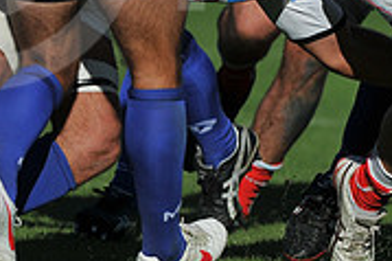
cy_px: -65
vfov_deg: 0.9
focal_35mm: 1458
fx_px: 15861
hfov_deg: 1.4
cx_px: 355
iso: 200
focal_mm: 300
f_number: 3.5
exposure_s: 1/6400
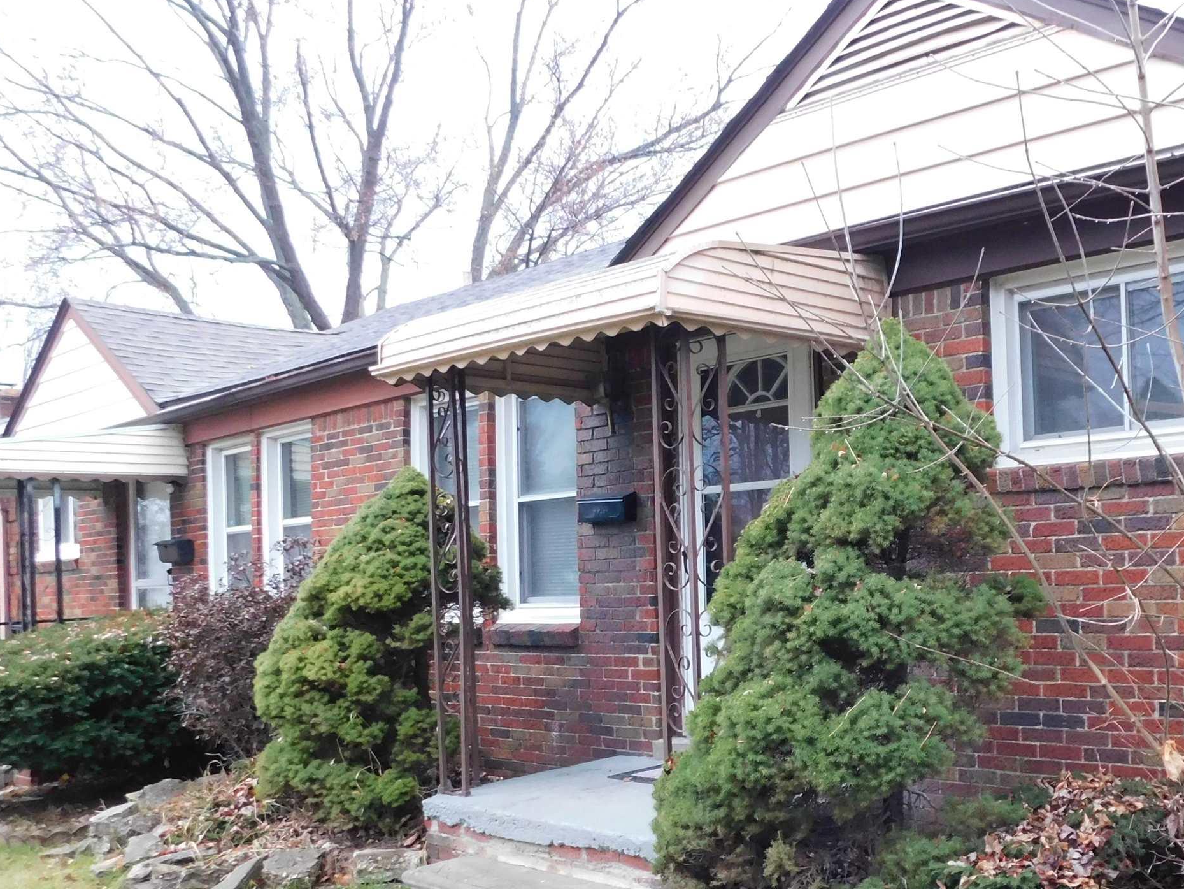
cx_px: 870
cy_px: 563
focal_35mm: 38
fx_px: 1300
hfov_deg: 47.4
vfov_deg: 37.5
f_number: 3
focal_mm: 4
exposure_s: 1/30
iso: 280
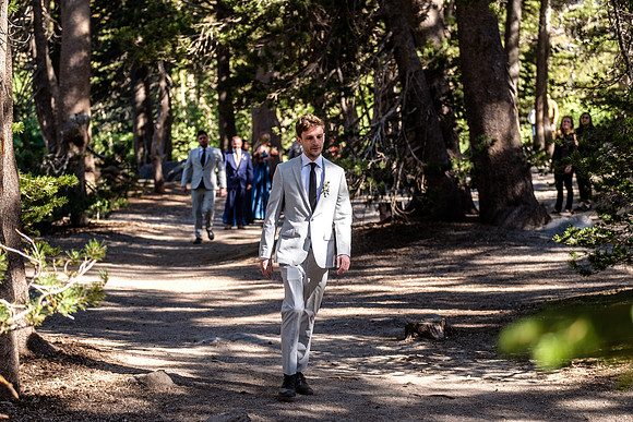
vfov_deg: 15.5
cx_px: 316
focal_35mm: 88
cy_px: 211
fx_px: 1548
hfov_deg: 23.1
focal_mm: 58.7
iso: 200
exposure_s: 1/250
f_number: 2.8
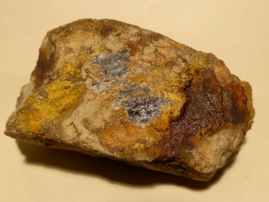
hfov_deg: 46.8
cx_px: 134
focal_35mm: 40
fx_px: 311
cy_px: 101
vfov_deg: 36.0
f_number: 3.9
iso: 200
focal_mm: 6.9
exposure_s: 1/60
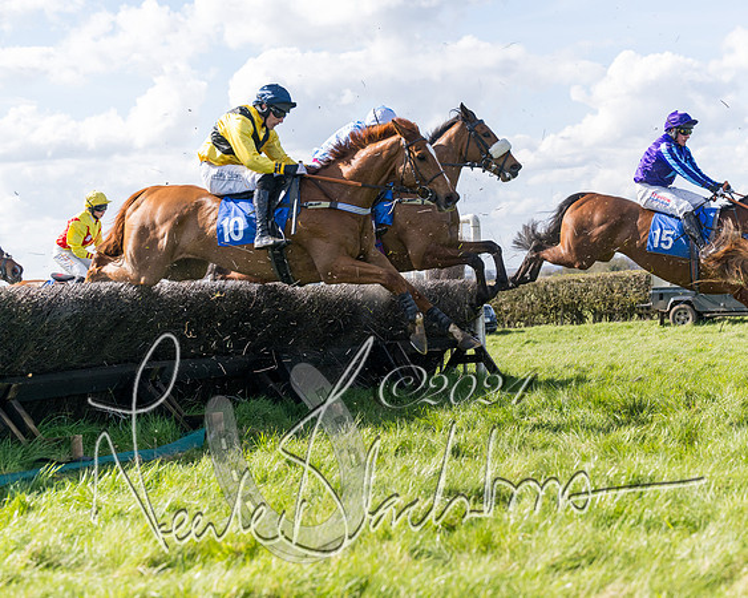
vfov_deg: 19.4
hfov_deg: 24.2
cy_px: 299
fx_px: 1745
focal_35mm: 79
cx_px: 449
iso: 400
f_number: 4
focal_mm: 70
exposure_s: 1/2500
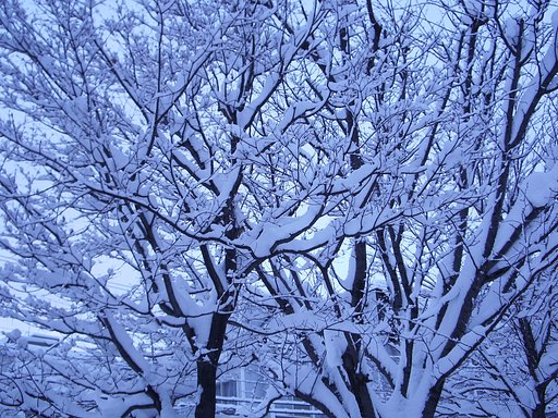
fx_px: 661
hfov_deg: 45.8
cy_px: 209
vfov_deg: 35.1
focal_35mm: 41
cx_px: 279
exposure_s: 1/40
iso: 100
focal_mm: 6.8
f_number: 2.8
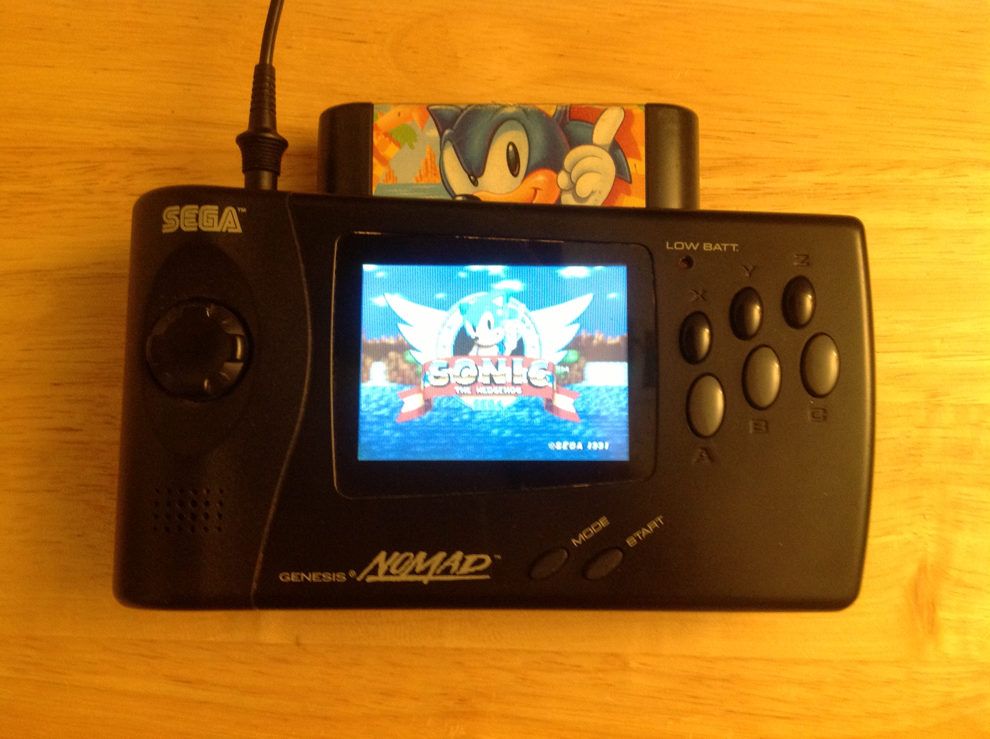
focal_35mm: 35
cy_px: 370
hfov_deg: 52.7
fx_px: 1000
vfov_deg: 40.6
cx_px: 495
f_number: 2.4
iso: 250
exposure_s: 1/15
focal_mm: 4.28
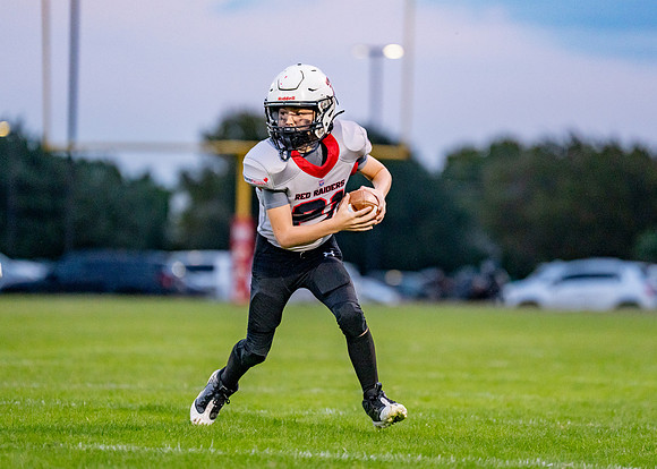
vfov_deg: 5.1
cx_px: 321
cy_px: 223
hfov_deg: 7.1
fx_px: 5310
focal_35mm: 285
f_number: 2.8
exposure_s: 1/1000
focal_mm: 200
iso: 2000
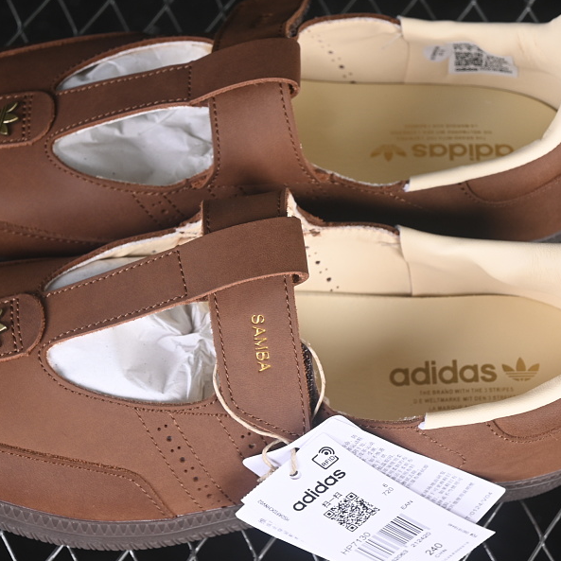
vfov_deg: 15.0
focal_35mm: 116
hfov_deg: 15.0
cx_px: 234
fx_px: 2127
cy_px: 290
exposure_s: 1/60
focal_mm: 50
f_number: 6.3
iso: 160
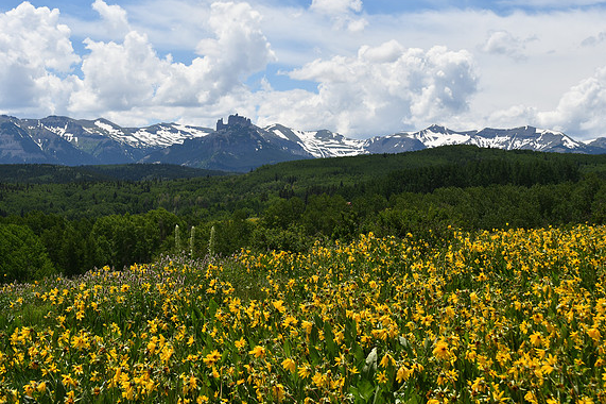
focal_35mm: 61
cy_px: 203
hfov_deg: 32.9
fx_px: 1026
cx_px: 307
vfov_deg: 22.2
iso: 100
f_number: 9
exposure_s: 1/320
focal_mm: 40
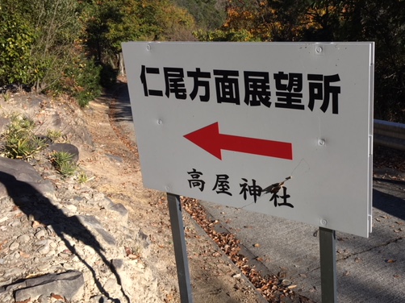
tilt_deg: -25.8
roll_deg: +1.3
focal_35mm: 37
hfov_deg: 49.7
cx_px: 253
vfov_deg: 38.6
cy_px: 137
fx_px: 433
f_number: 2.2
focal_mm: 4.15
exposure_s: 1/855
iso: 25
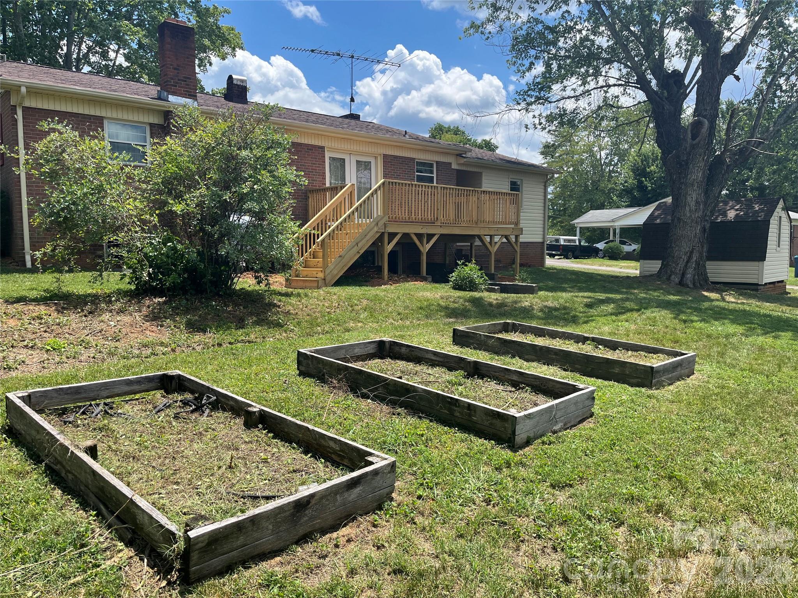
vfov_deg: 53.1
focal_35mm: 26
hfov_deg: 67.3
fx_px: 599
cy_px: 299
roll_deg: +0.5
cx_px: 399
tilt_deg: -4.7
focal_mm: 5.1
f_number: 1.6
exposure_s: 1/2024
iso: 50
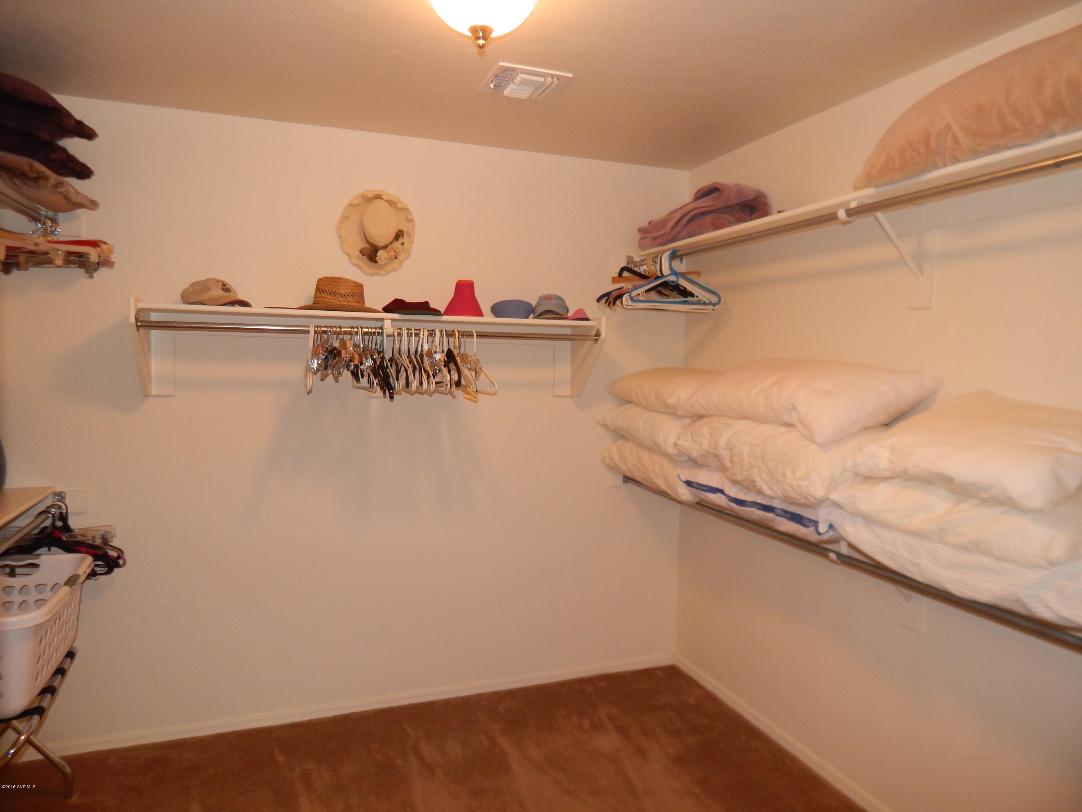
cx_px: 541
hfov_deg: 73.9
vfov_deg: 58.9
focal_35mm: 23
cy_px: 406
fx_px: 719
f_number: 3
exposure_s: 1/30
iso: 200
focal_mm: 4
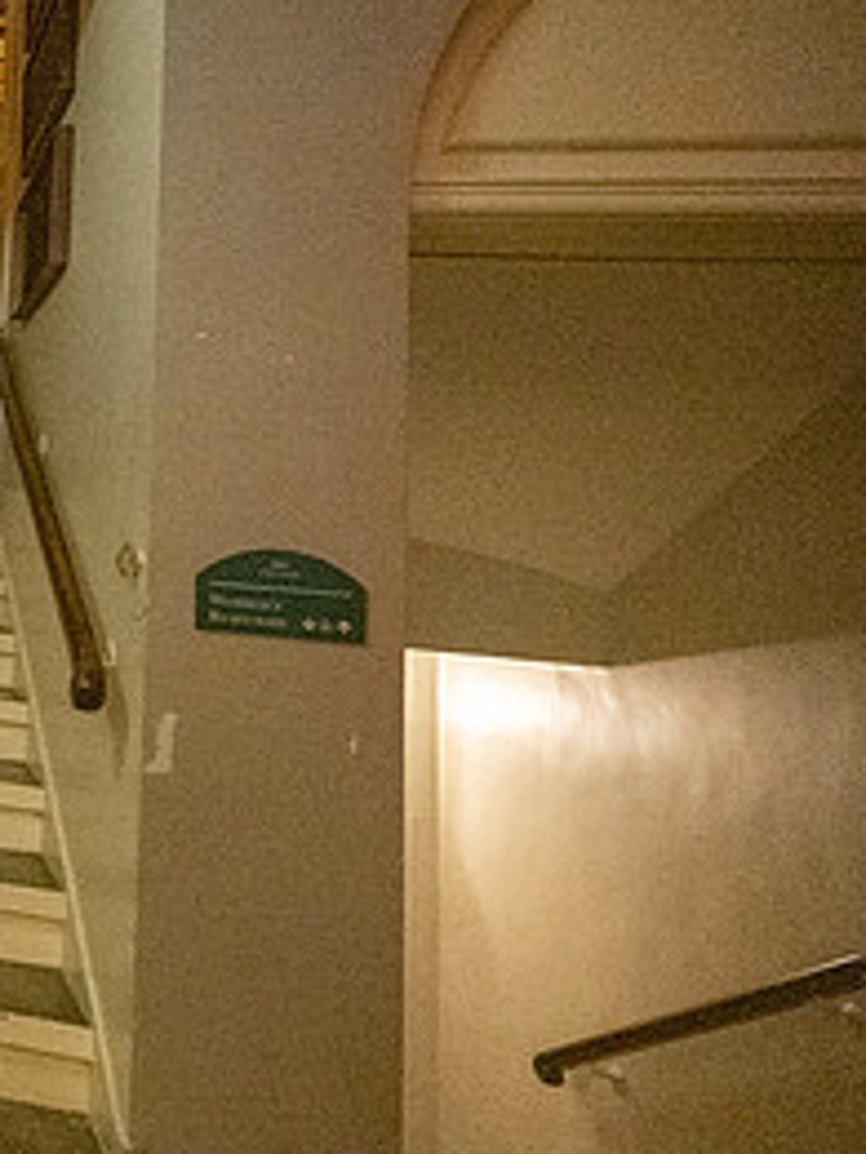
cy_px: 442
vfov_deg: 59.3
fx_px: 1001
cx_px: -404
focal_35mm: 30
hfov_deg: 29.8
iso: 20000
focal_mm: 14
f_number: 4
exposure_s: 1/500
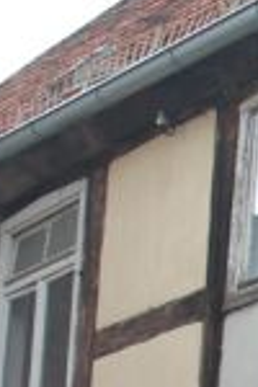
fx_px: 1741
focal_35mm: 162
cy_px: 395
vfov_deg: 12.5
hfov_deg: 8.0
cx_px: 568
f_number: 3.5
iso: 400
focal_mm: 18
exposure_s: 1/500
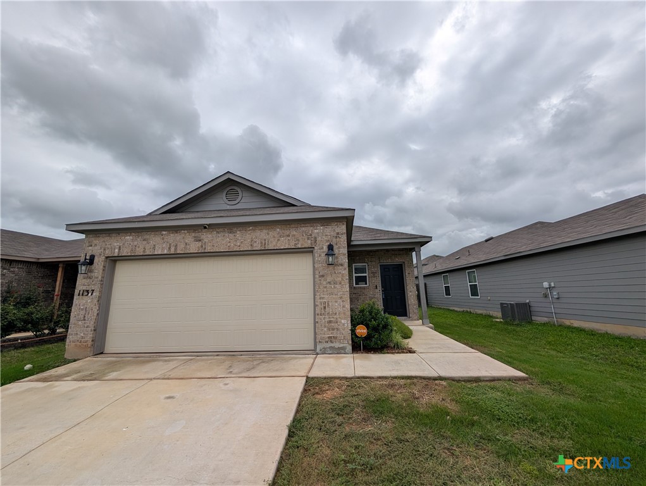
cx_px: 323
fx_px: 224
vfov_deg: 94.6
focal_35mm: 12
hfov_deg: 110.5
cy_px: 243
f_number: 1.7
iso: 58
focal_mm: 2.02
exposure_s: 1/6494
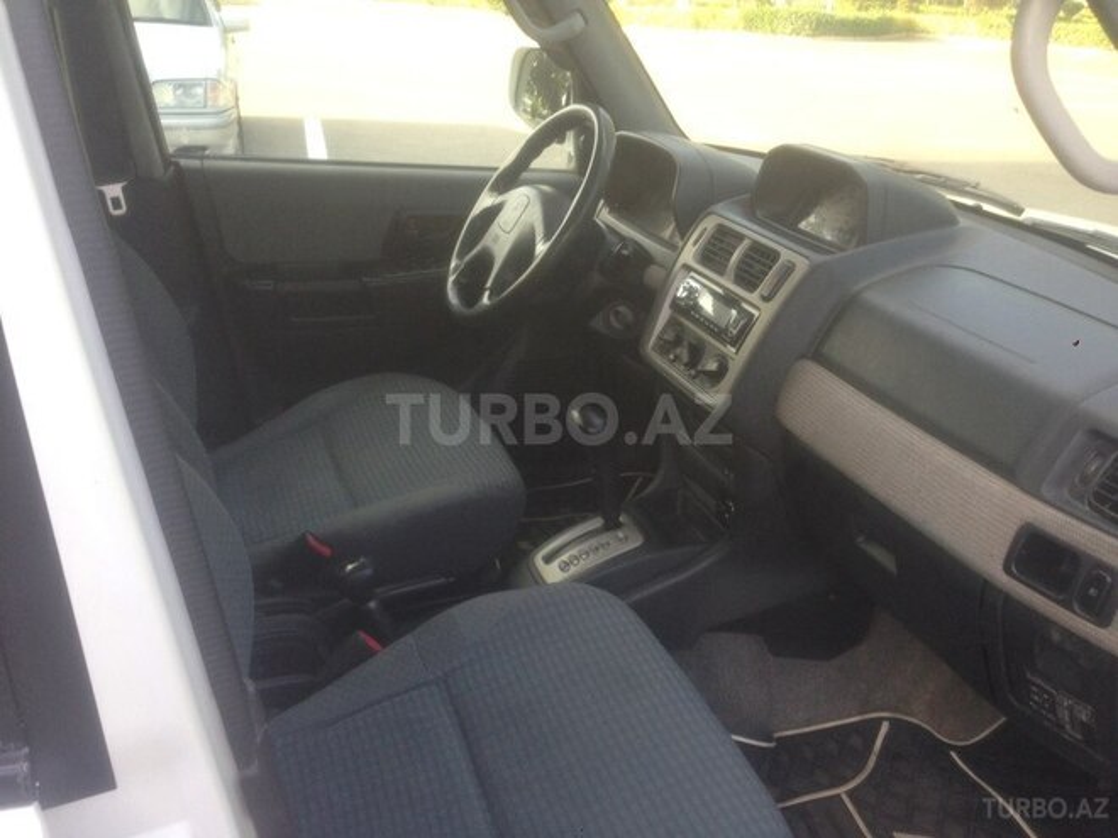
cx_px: 559
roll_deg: -0.9
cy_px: 419
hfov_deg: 55.4
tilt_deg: -19.9
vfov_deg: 42.9
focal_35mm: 33
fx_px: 1066
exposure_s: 1/120
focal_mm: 4.12
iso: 80
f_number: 2.4
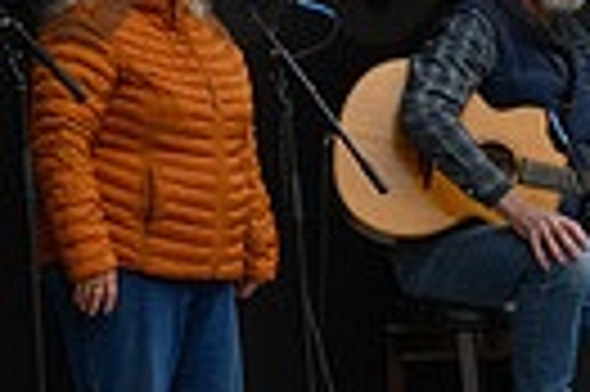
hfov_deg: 9.1
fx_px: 3454
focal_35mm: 211
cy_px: -193
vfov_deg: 6.4
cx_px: -628
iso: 1600
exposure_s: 1/500
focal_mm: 44
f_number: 13
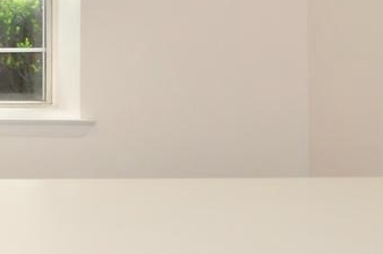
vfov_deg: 13.3
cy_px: -40
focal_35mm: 100
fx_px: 1062
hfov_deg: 18.0
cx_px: -210
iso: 100
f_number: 4.2
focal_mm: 11
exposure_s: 1/60
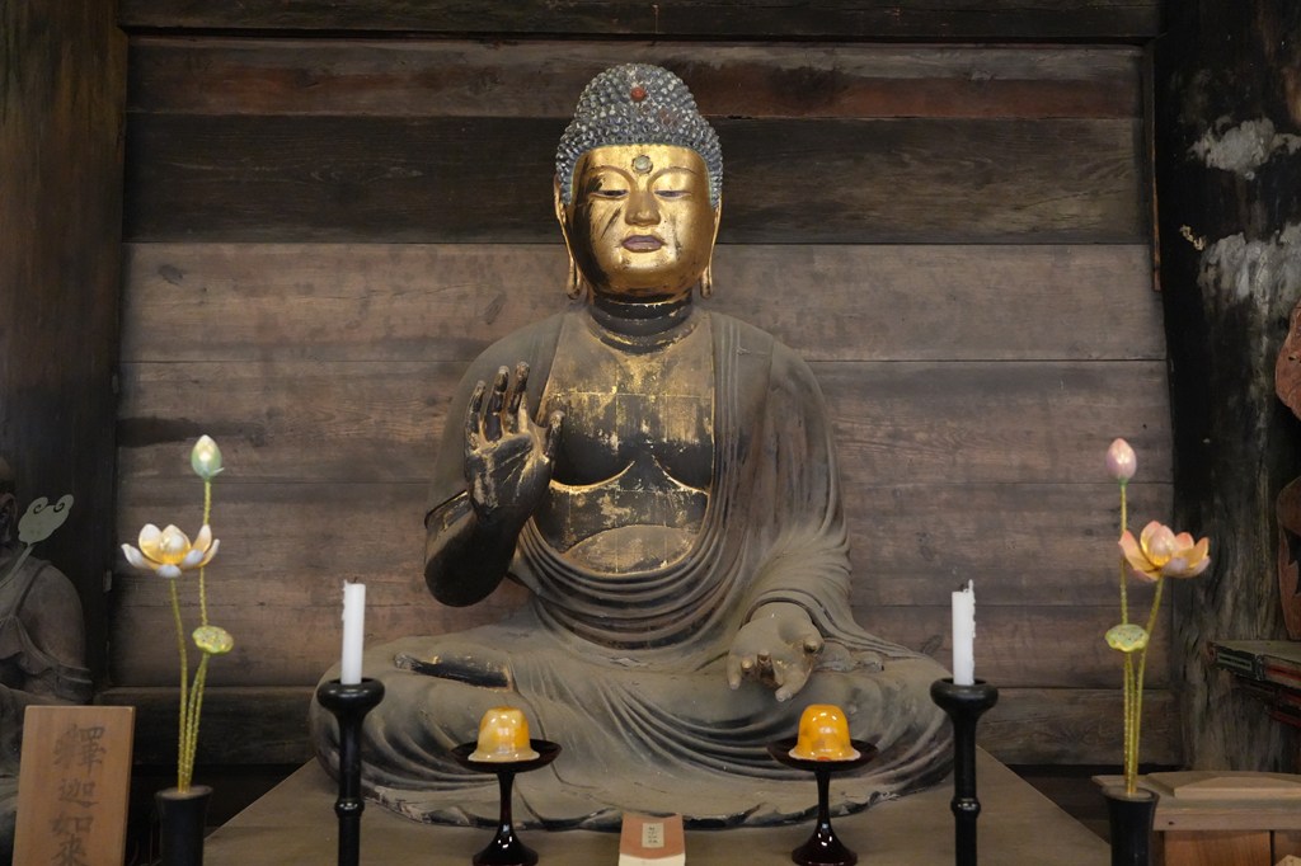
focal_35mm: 30
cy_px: 433
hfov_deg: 61.9
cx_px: 650
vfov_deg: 43.6
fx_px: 1084
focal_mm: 30
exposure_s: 1/160
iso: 12800
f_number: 4
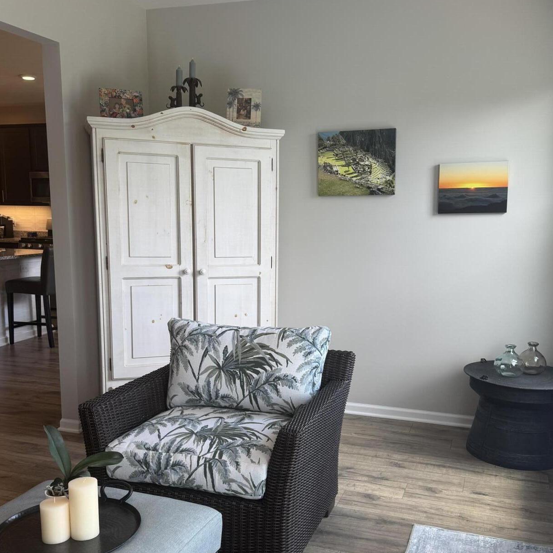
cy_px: 313
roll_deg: -0.2
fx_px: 633
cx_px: 297
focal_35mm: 35
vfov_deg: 47.1
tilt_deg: -9.2
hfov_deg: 47.2
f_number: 1.78
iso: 64
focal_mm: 6.76
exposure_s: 1/120
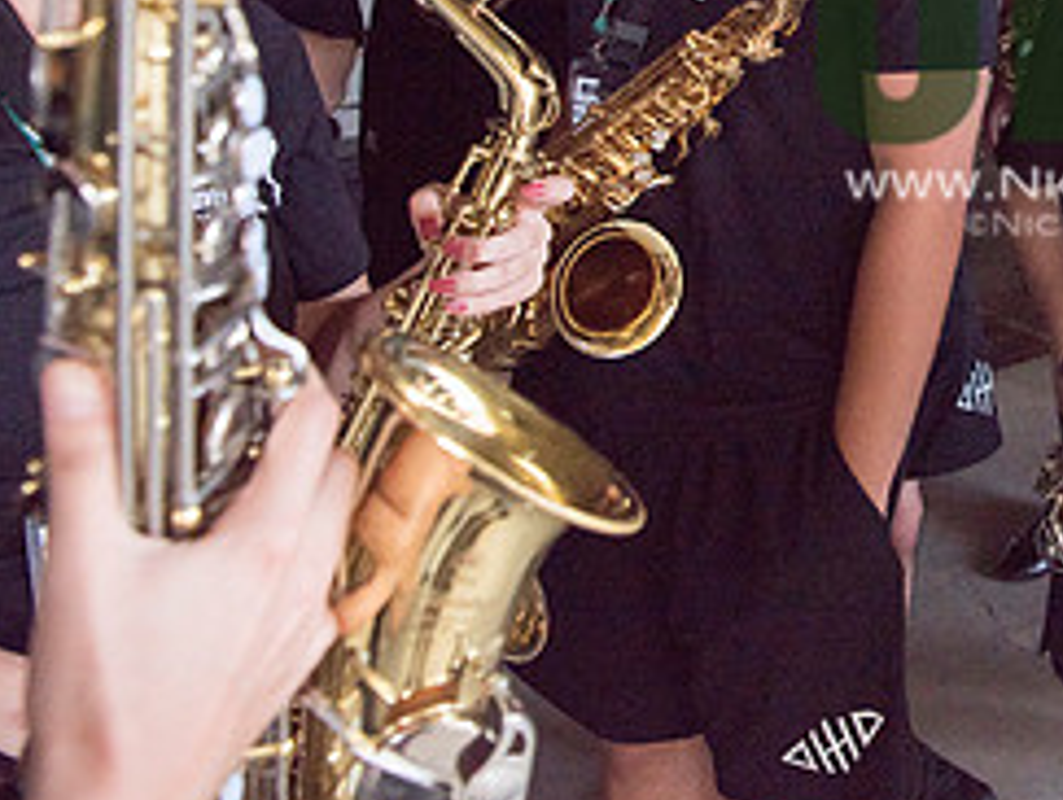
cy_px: 28
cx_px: 1146
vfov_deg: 25.5
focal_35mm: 55
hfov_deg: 31.3
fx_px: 1691
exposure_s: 1/1000
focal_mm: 24
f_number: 5
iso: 640
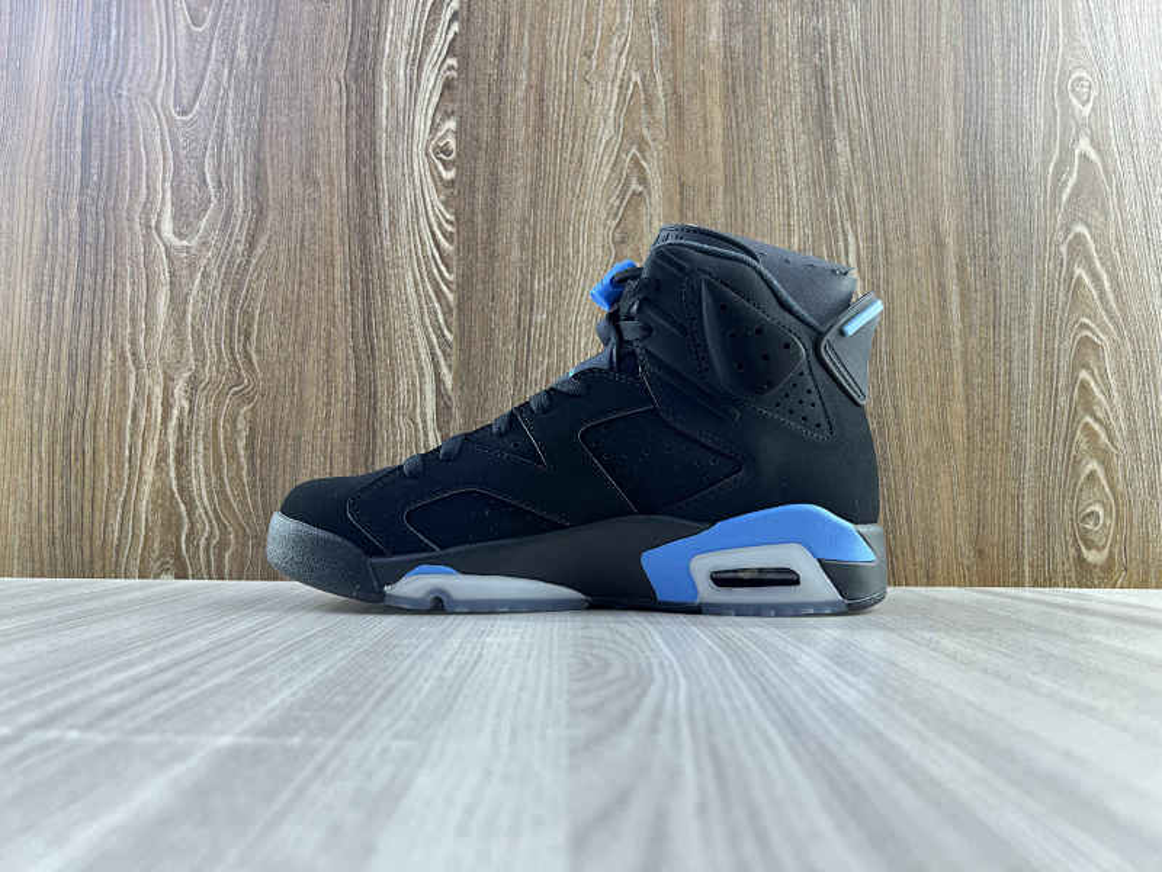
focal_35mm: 26
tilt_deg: +3.0
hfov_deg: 67.3
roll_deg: -0.4
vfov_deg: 53.1
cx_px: 581
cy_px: 436
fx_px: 873
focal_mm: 5.7
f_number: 1.5
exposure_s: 1/100
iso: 50
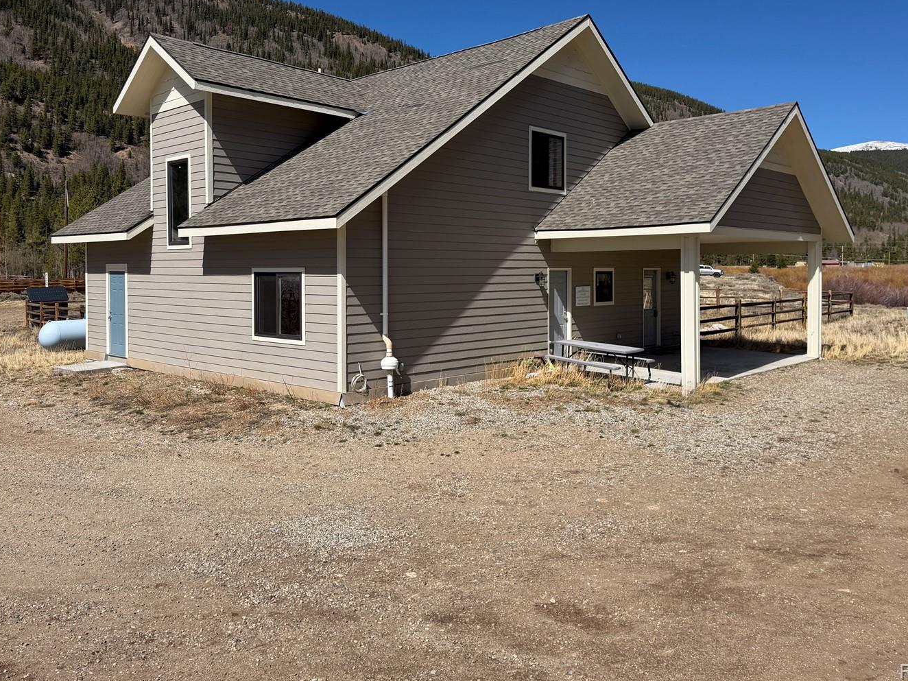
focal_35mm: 29
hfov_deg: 61.7
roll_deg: +0.5
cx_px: 462
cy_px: 274
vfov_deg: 48.0
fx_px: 761
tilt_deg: -5.1
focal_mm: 6.76
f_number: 1.78
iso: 80
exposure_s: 1/7353
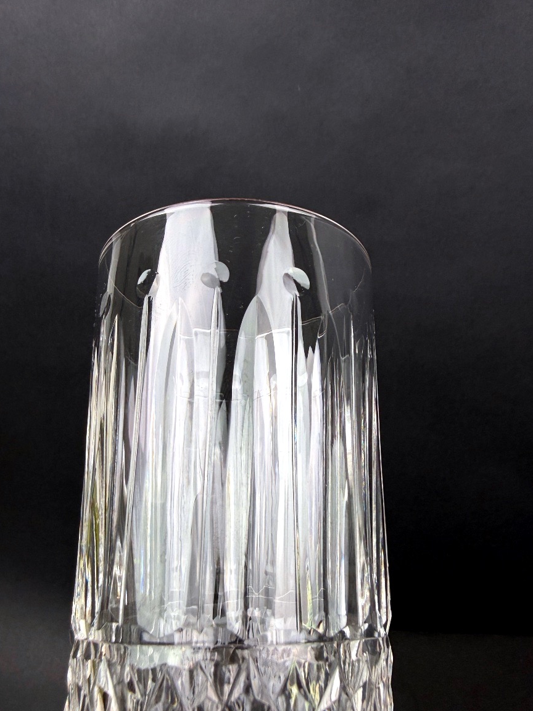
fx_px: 513
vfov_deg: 69.4
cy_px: 367
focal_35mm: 25
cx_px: 257
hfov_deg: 54.9
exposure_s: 1/100
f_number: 2.2
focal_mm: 2.22
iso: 80
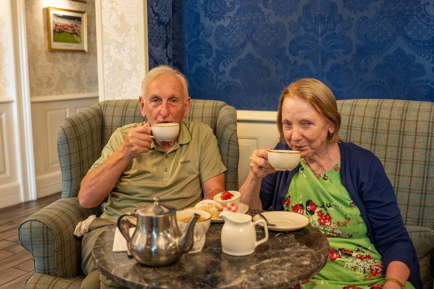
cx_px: 217
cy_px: 144
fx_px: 352
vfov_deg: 44.7
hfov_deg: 63.3
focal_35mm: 29
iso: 2500
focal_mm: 29.2
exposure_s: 1/200
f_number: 2.8
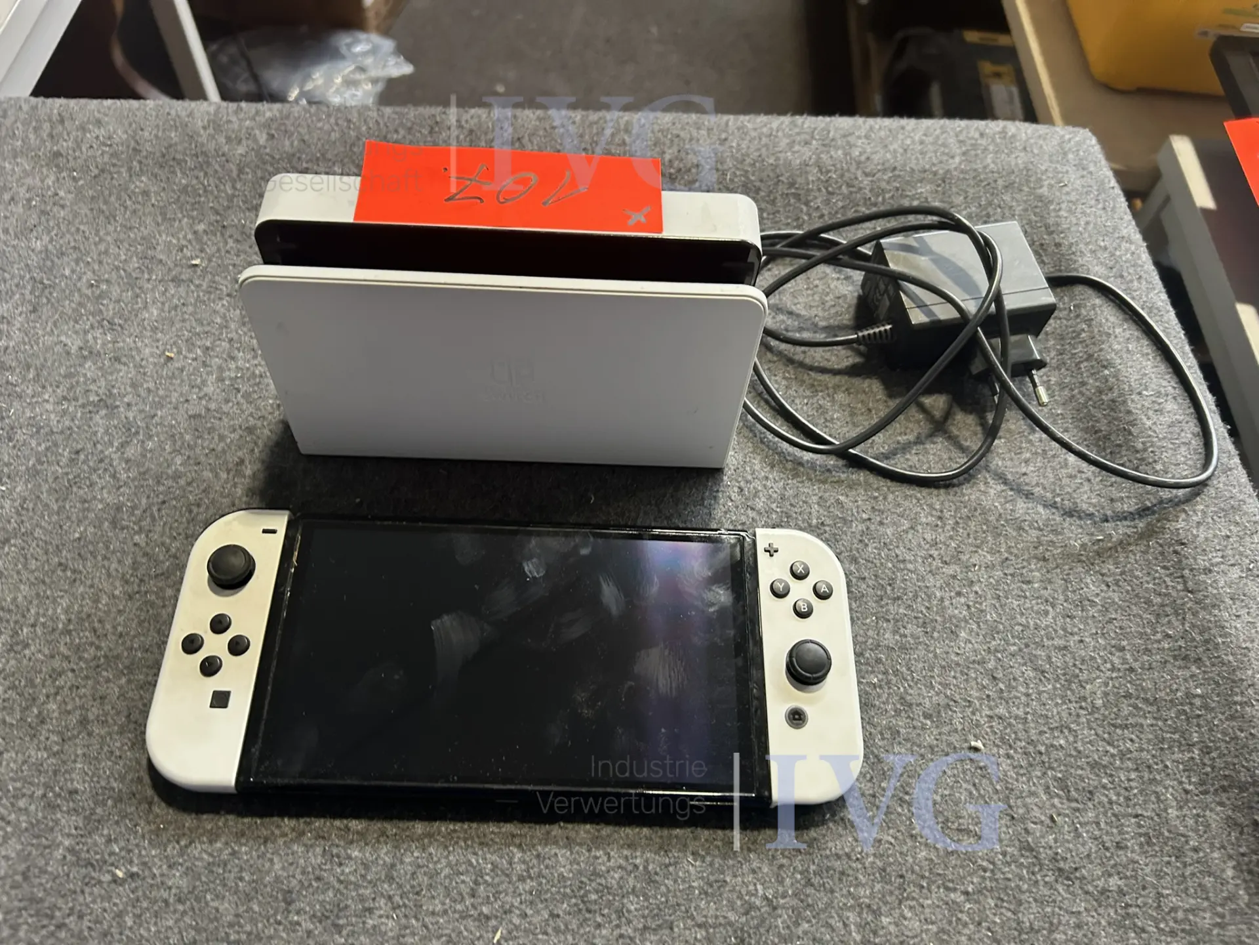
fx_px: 946
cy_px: 472
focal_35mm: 26
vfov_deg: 53.1
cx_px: 630
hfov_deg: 67.3
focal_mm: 5.7
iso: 200
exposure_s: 1/50
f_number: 1.5
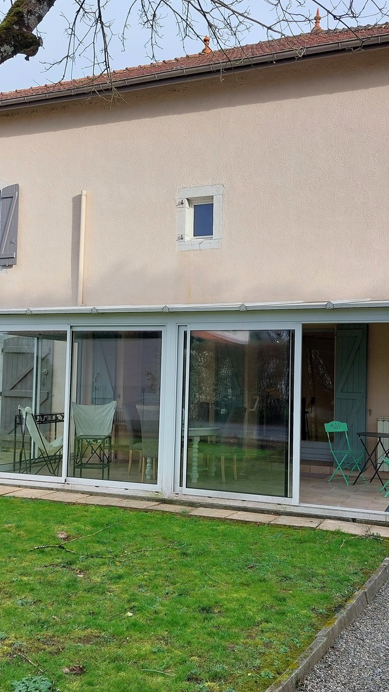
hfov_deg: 32.0
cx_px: 204
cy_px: 341
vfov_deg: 54.0
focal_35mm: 37
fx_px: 679
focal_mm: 5.23
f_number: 1.8
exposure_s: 1/287
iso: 25
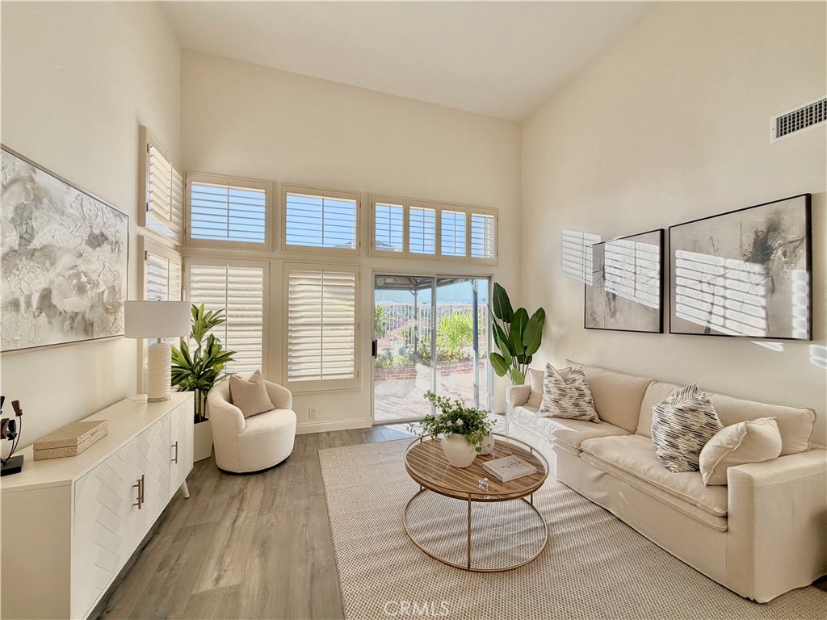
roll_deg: +0.0
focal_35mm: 14
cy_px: 310
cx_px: 414
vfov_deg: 85.7
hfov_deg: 102.1
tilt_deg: +0.9
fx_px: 334
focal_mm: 2.22
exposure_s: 1/308
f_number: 2.2
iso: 50
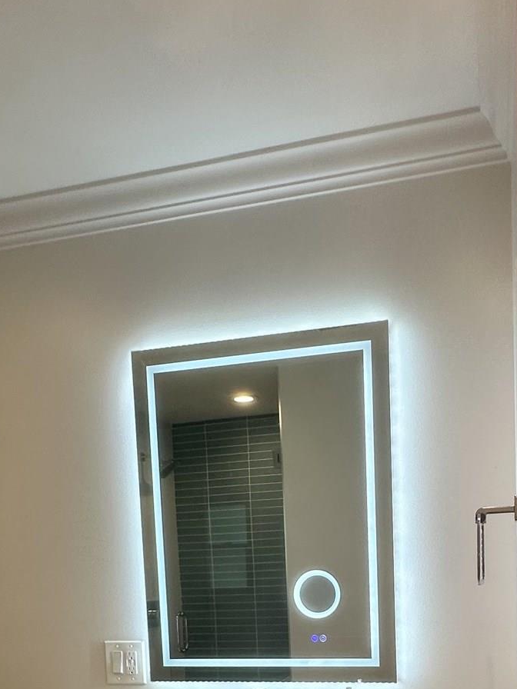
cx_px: 325
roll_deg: +0.6
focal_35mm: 36
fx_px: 717
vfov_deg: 45.5
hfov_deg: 39.4
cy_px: 644
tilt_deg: -5.9
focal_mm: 2.22
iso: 50
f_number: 2.2
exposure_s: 1/120
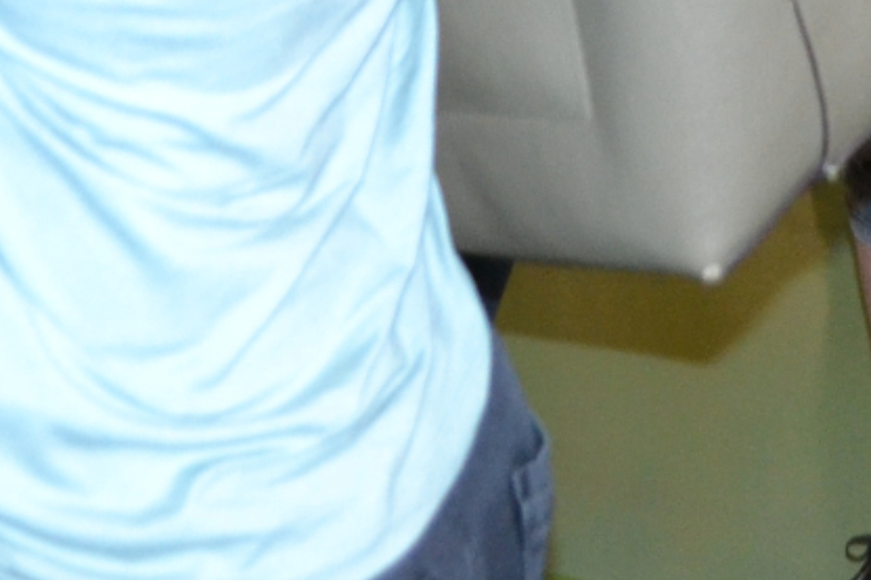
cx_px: 563
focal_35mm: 133
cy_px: -845
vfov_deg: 9.2
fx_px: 3216
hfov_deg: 15.4
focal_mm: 18
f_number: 3.5
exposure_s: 1/60
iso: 1400
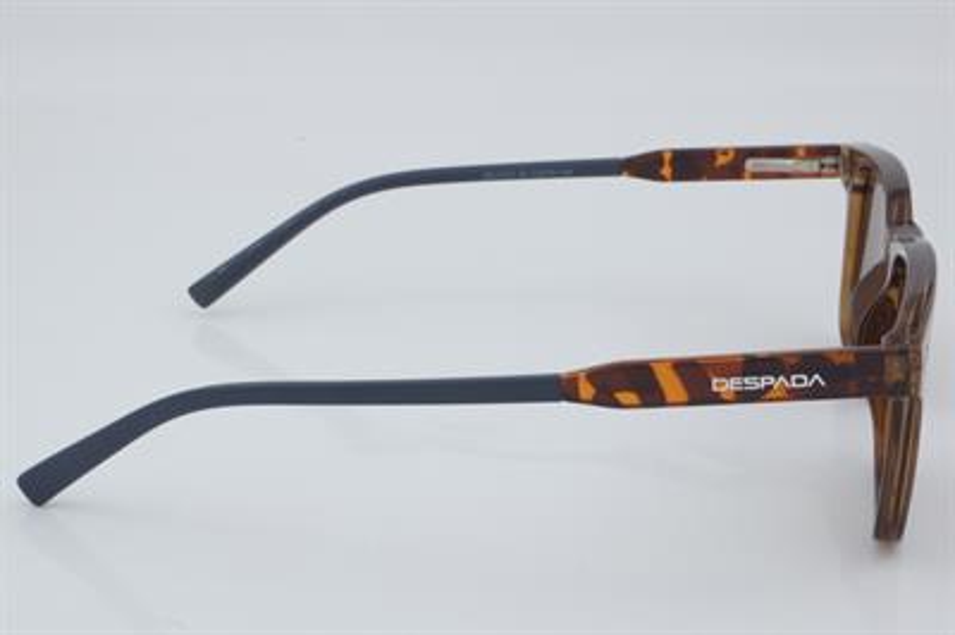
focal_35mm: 75
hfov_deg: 27.0
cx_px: 478
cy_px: 318
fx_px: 1988
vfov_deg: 18.2
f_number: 32
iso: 100
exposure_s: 1/3
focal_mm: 50
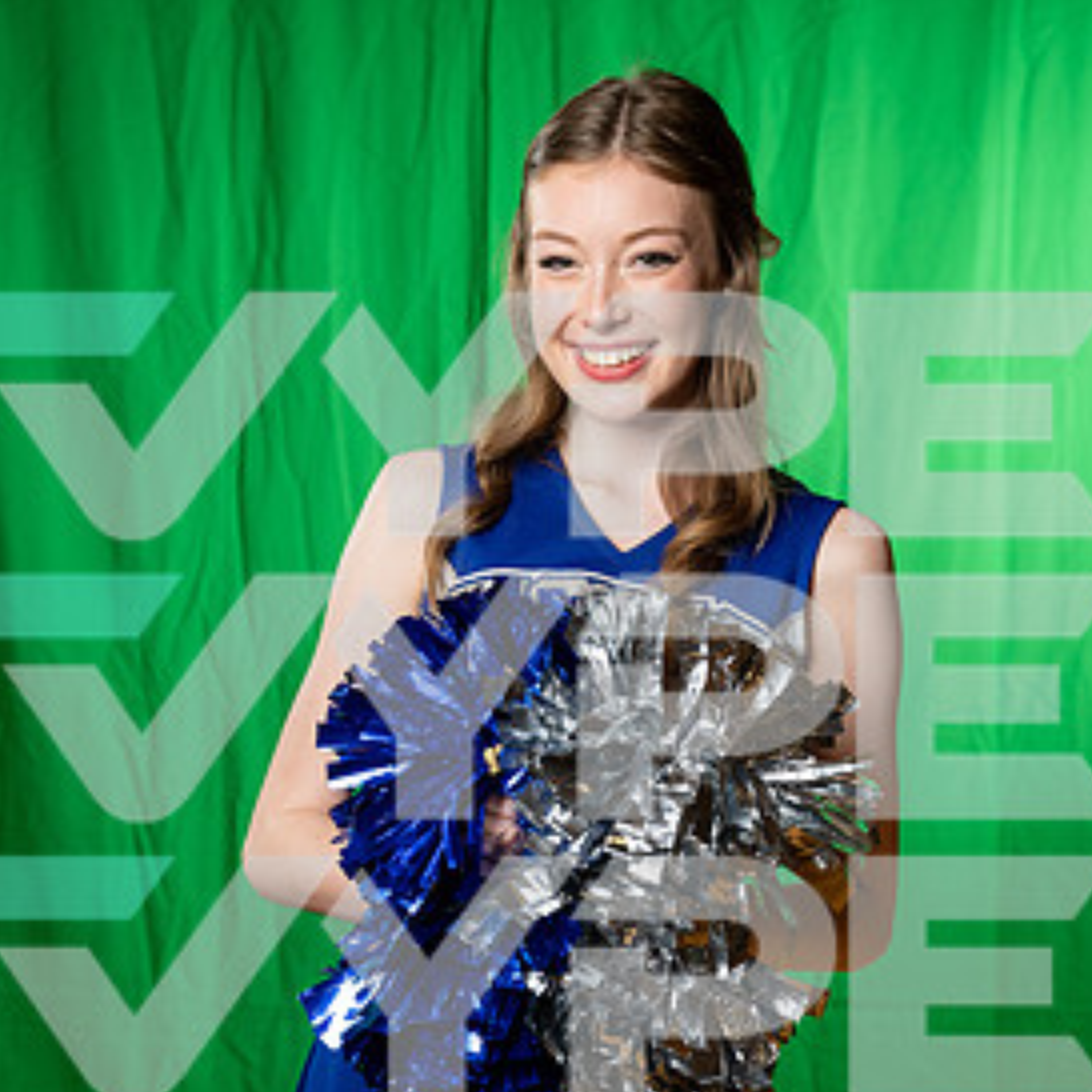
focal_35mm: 87
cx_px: 532
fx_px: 3105
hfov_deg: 19.9
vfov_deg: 19.9
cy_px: 700
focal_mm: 62
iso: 160
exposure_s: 1/250
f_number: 5
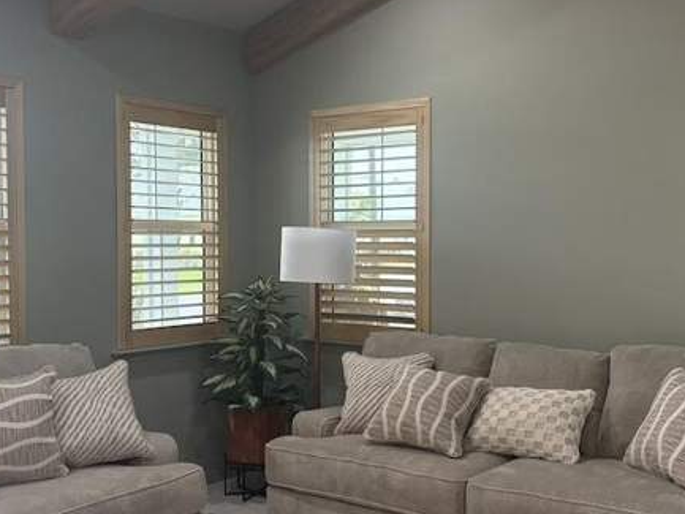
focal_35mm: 48
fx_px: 950
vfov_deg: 30.3
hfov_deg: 39.6
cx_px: 337
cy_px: 282
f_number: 1.6
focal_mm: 5.96
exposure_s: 1/120
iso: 250
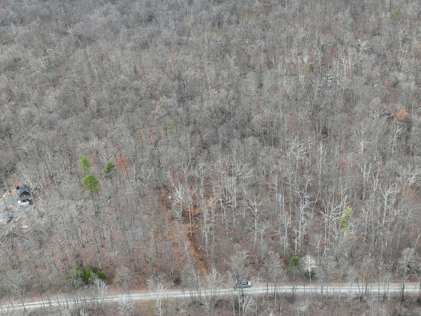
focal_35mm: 32
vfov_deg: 44.0
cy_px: 130
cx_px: 243
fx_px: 389
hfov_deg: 56.6
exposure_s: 1/400
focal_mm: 12.29
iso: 410
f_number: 2.8
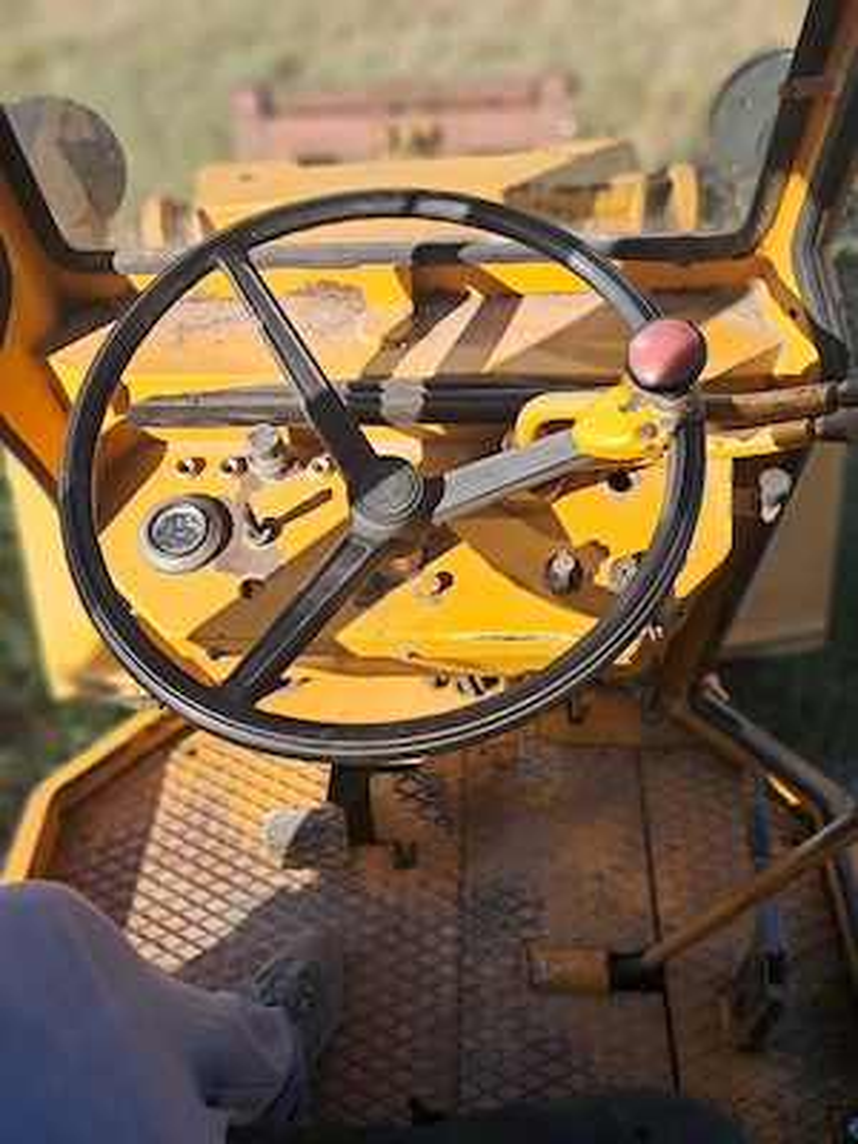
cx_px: 429
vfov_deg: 65.3
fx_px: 892
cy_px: 572
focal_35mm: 27
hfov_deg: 51.4
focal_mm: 4
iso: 50
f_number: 1.8
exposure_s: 1/323
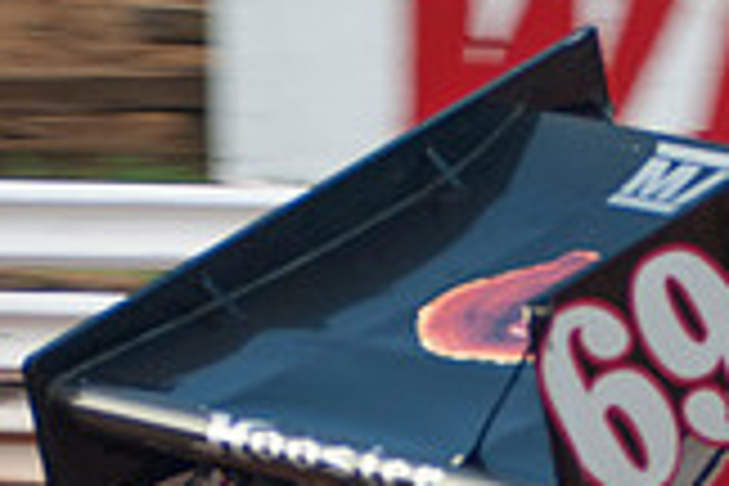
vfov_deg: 3.2
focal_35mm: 430
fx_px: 8707
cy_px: 590
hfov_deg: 4.8
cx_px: 472
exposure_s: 1/500
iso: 250
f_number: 2.8
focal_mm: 80
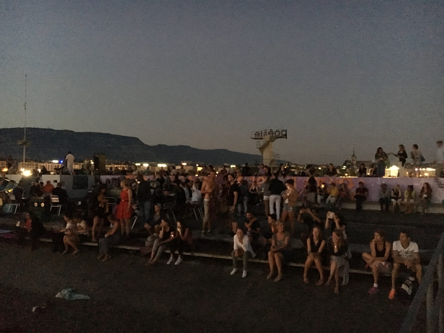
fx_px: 372
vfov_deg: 48.2
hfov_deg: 61.7
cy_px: 166
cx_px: 222
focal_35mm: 29
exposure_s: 1/17
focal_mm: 4.15
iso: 2000
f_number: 2.2
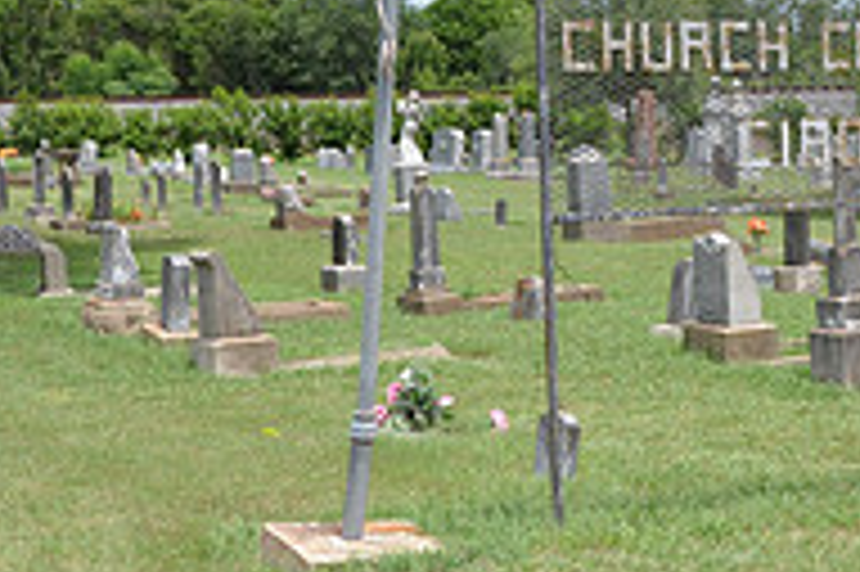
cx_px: 819
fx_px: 2280
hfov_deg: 20.8
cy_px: 86
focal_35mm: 96
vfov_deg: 14.2
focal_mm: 21
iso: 160
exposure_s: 1/250
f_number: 8
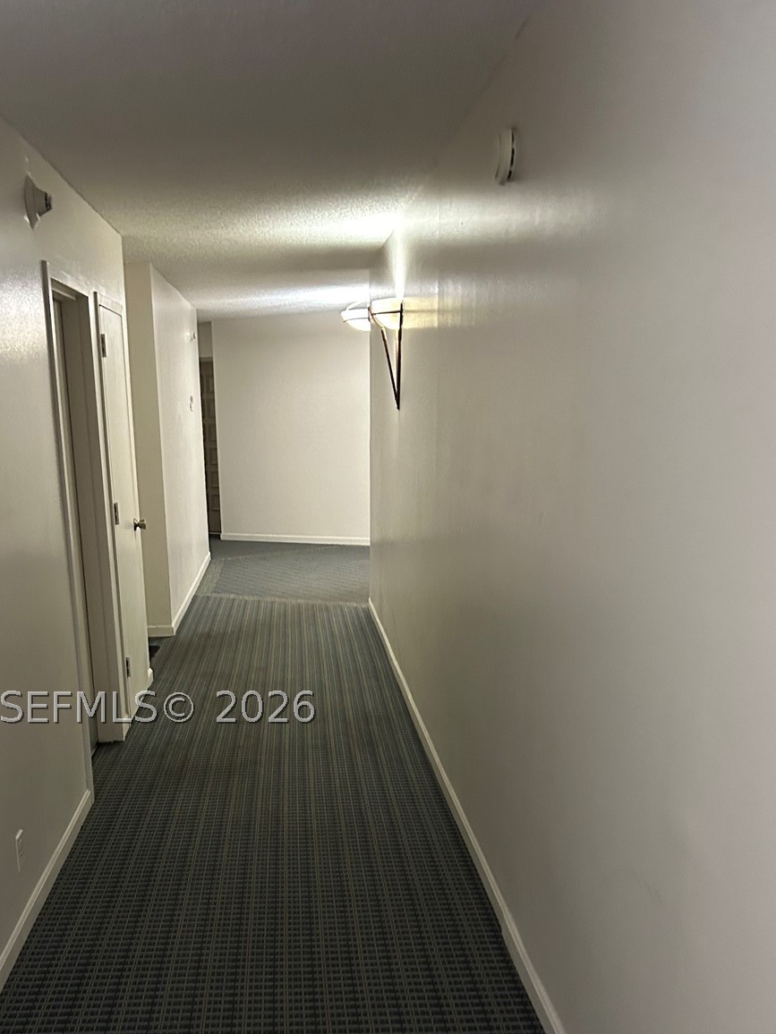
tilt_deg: -15.5
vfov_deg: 50.2
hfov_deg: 39.2
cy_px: 708
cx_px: 263
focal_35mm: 36
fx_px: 1076
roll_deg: +3.0
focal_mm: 5.7
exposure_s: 1/40
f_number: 1.5
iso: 500
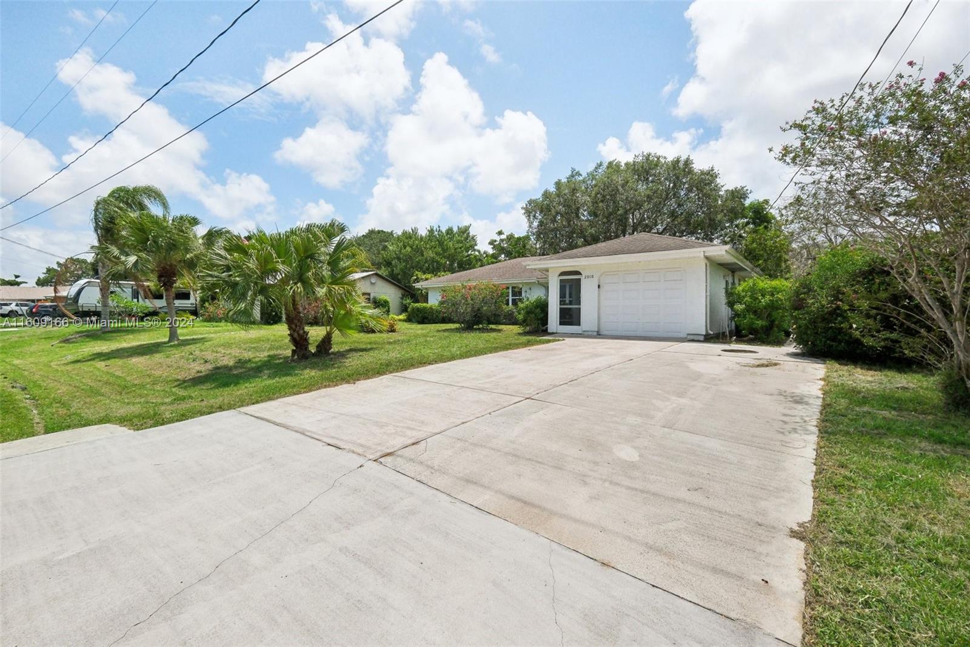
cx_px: 485
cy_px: 324
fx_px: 404
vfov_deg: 77.3
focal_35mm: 15
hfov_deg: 100.4
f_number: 8
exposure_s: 1/4000
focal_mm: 10
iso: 1250
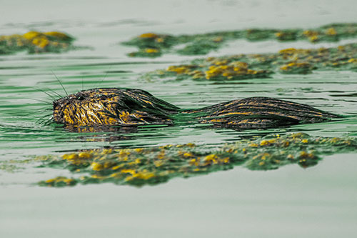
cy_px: 119
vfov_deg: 1.1
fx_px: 11895
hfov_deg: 1.7
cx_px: 178
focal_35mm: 1200
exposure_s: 1/4000
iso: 3200
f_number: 13
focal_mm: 1200
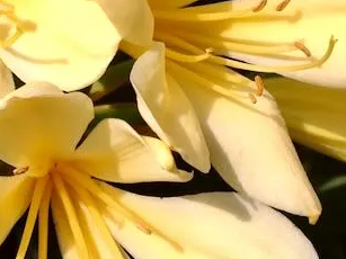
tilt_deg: -15.7
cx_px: 16
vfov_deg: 13.2
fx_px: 1099
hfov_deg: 17.5
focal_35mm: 110
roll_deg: +2.5
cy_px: -17
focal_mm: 4.12
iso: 50
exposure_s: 1/861
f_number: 2.4
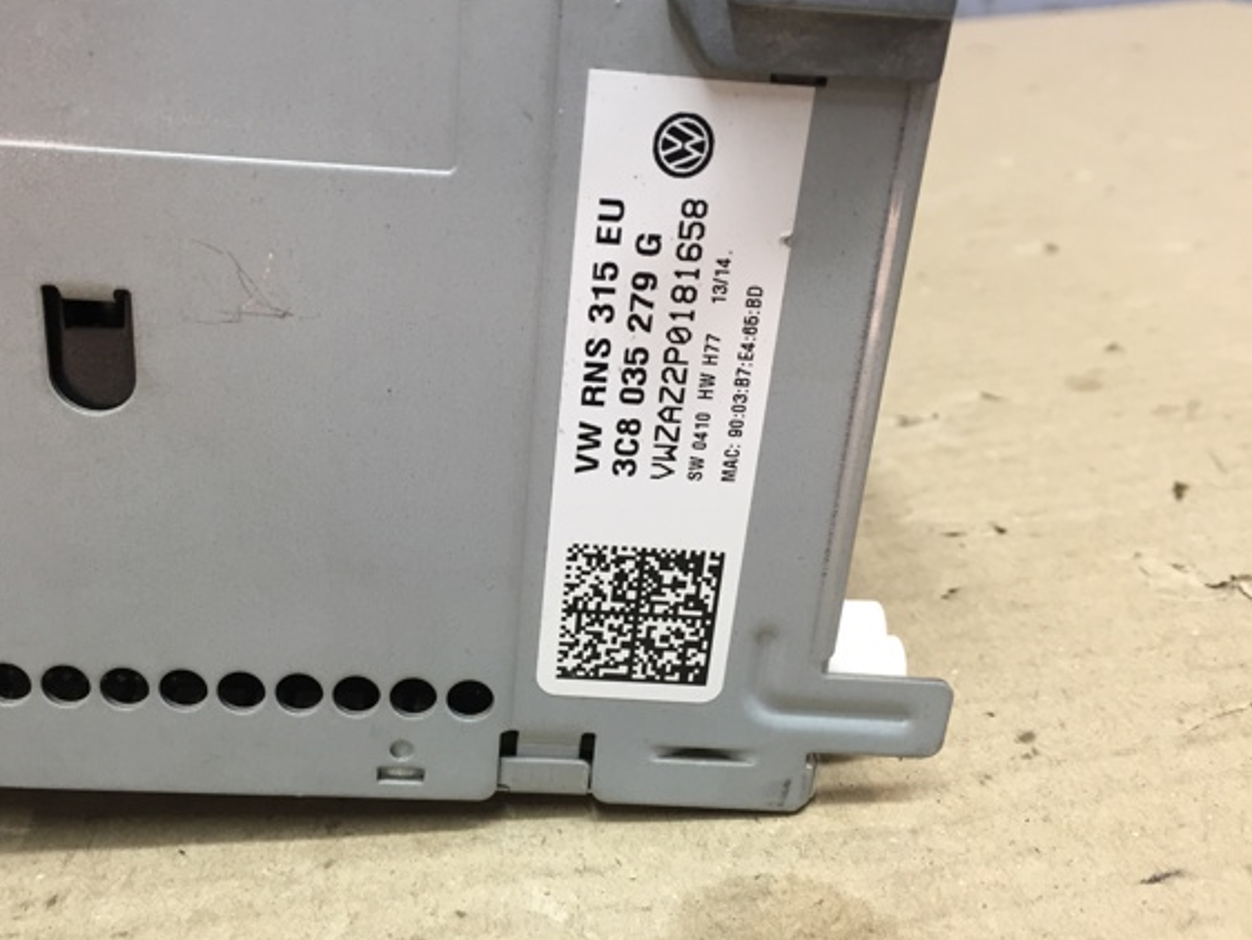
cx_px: 548
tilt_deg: -24.9
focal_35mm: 33
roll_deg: +2.6
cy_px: 432
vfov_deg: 42.9
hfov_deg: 55.2
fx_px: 1194
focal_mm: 4.15
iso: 50
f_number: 2.2
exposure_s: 1/33
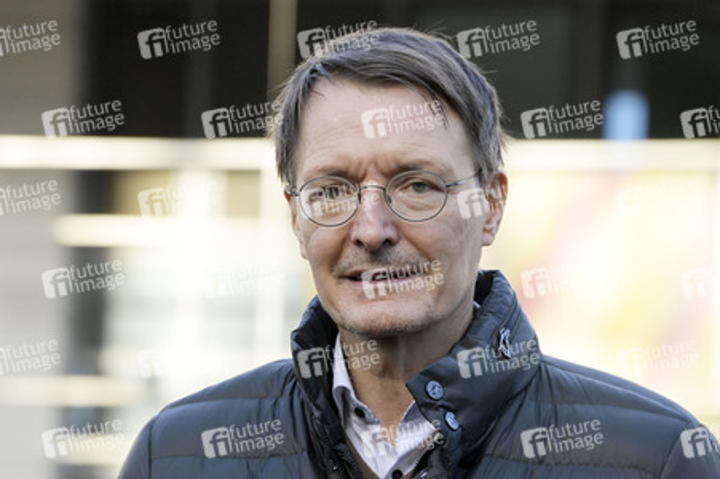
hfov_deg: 6.9
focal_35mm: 300
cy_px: 240
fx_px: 5995
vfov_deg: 4.6
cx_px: 360
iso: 4000
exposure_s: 1/1000
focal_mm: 300
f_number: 8
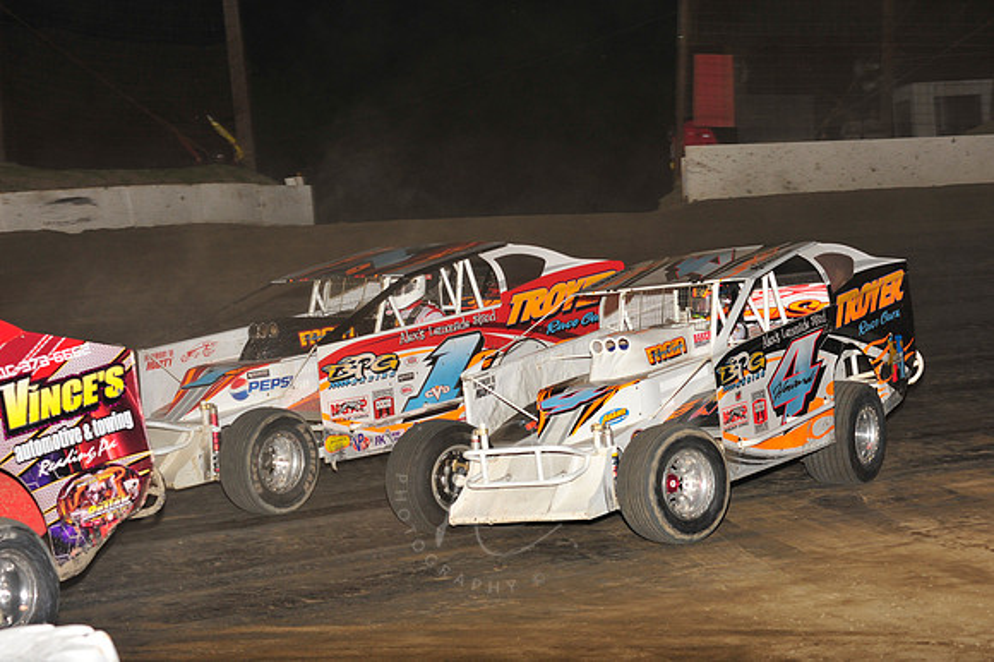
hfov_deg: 22.2
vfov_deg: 14.8
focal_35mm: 92
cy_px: 331
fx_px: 2539
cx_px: 497
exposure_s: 1/320
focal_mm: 92
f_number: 6.3
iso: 800
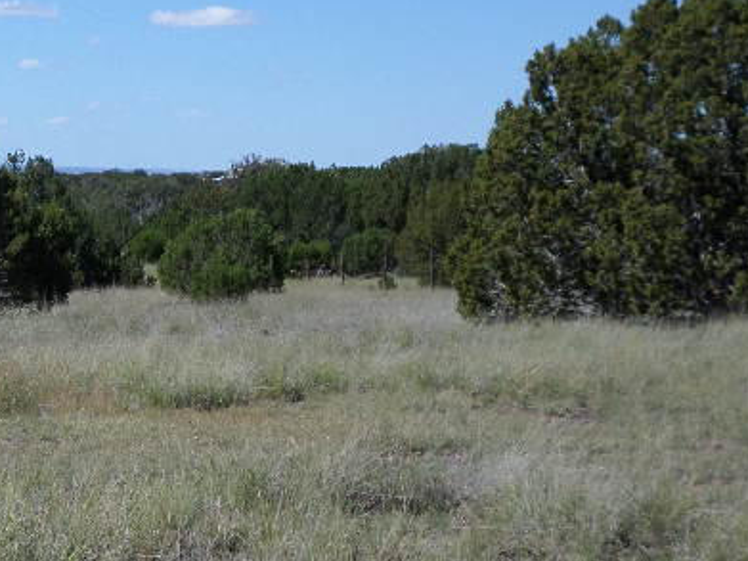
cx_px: -115
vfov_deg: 13.4
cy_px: 132
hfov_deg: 17.2
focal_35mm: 110
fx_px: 2376
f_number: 3.9
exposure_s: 1/1000
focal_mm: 7.6
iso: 80
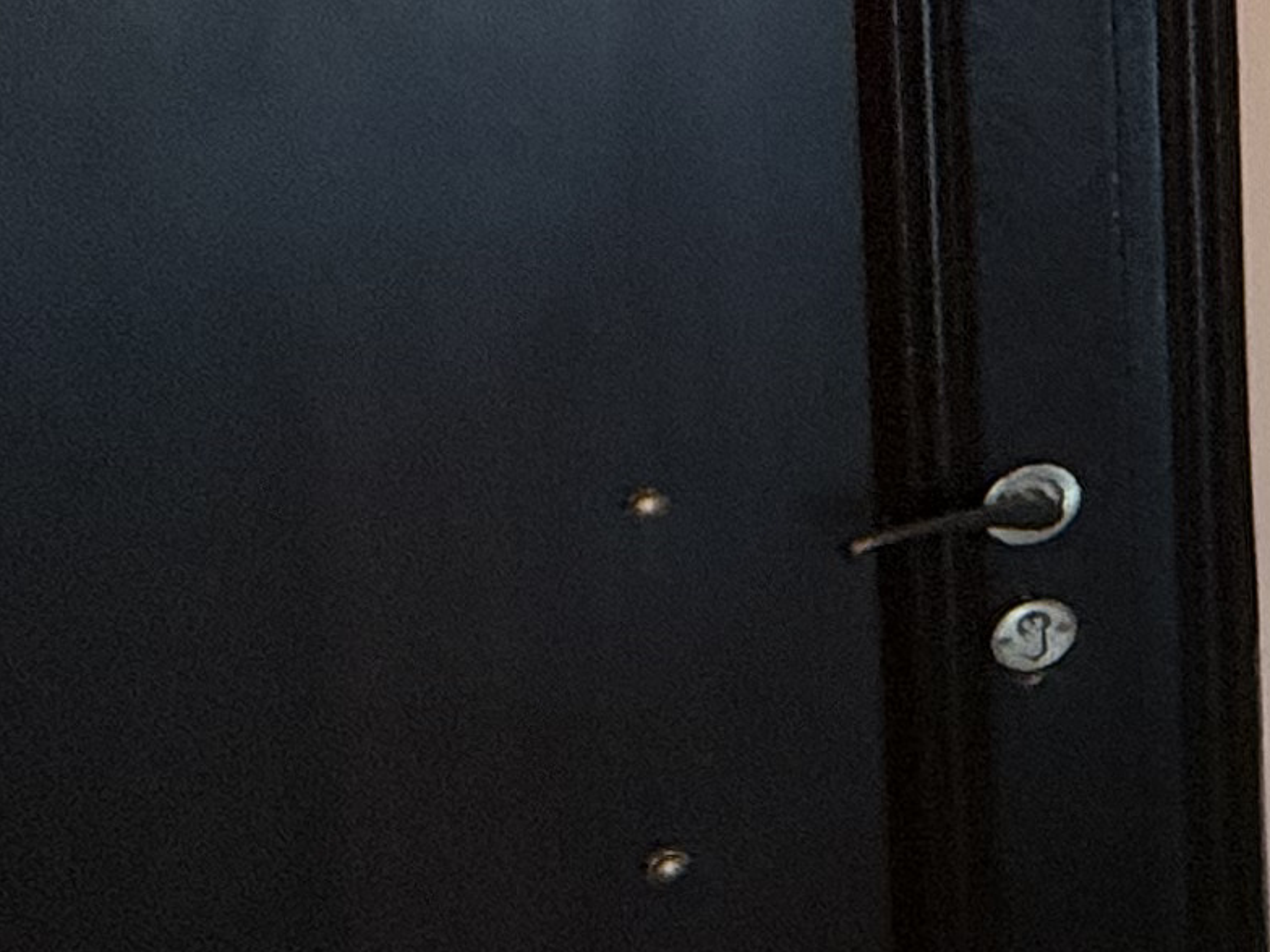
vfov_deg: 19.1
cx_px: 3160
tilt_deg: -1.2
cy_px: -246
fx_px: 2642
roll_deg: +0.9
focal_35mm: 72
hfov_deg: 14.5
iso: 200
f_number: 2.2
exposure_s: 1/100
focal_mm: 2.22
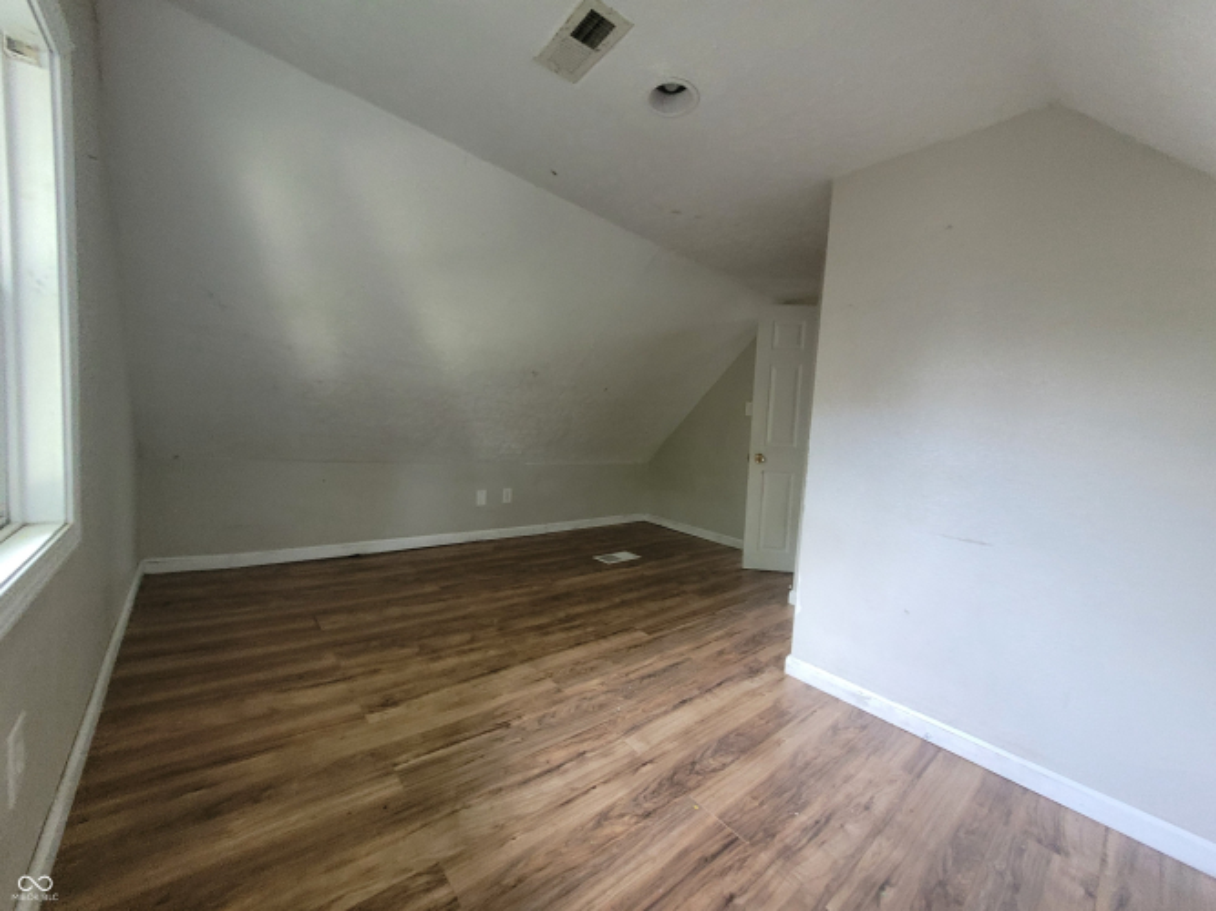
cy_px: 456
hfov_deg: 106.2
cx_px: 608
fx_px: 457
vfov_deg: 89.9
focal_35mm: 13
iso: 400
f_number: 2.2
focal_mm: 1.74
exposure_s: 1/60
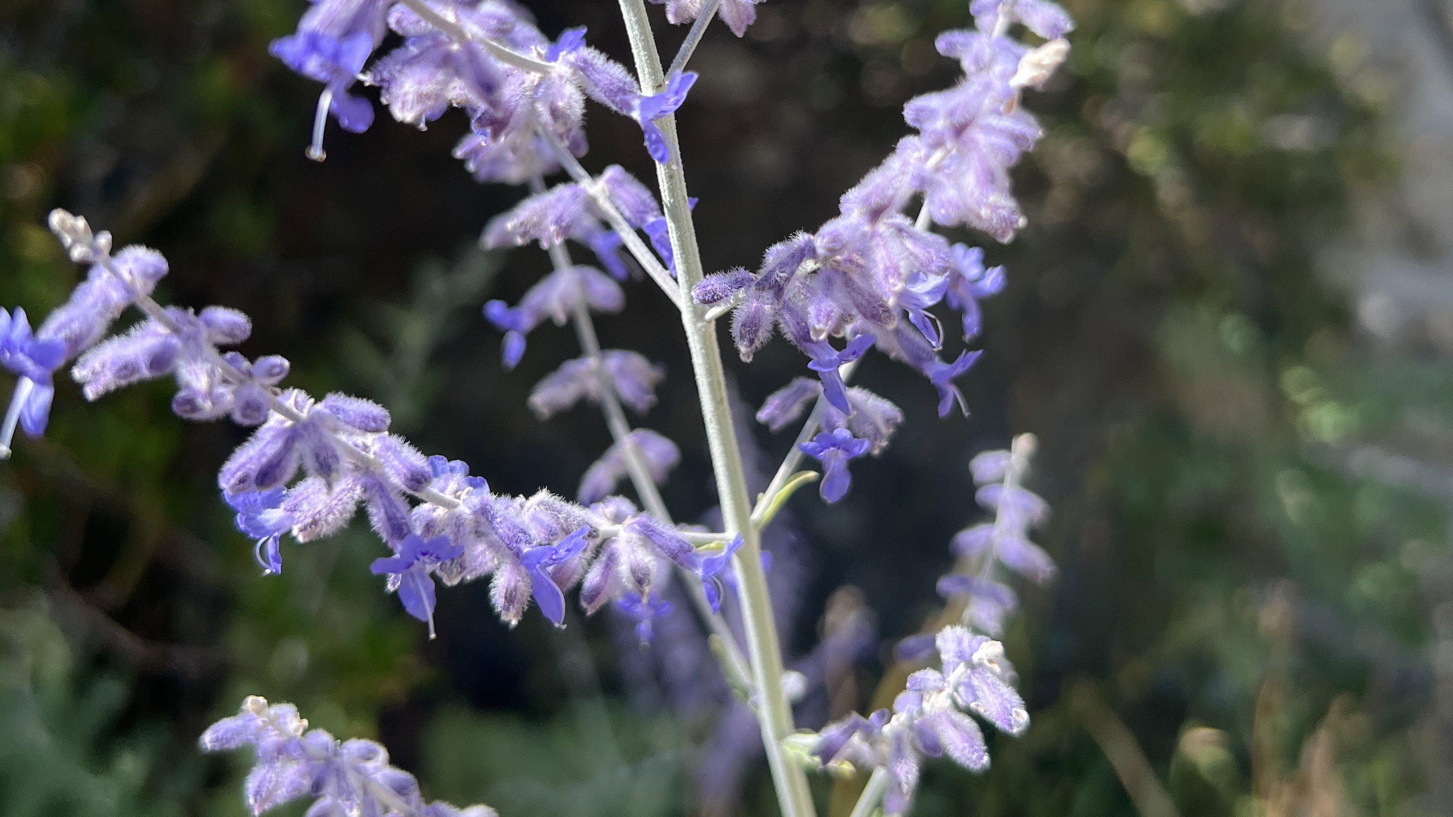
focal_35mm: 38
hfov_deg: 52.8
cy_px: 184
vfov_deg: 30.6
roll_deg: -2.4
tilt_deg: -6.5
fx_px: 1464
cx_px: 723
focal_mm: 5.7
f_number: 1.5
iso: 50
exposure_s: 1/1112
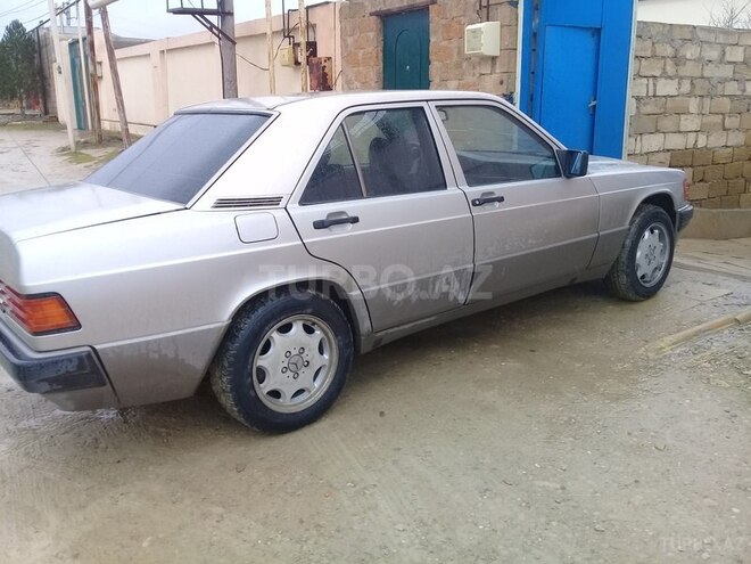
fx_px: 673
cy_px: 282
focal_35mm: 31
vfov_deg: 45.4
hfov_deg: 58.4
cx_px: 376
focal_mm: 3.3
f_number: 2.2
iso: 50
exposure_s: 1/150
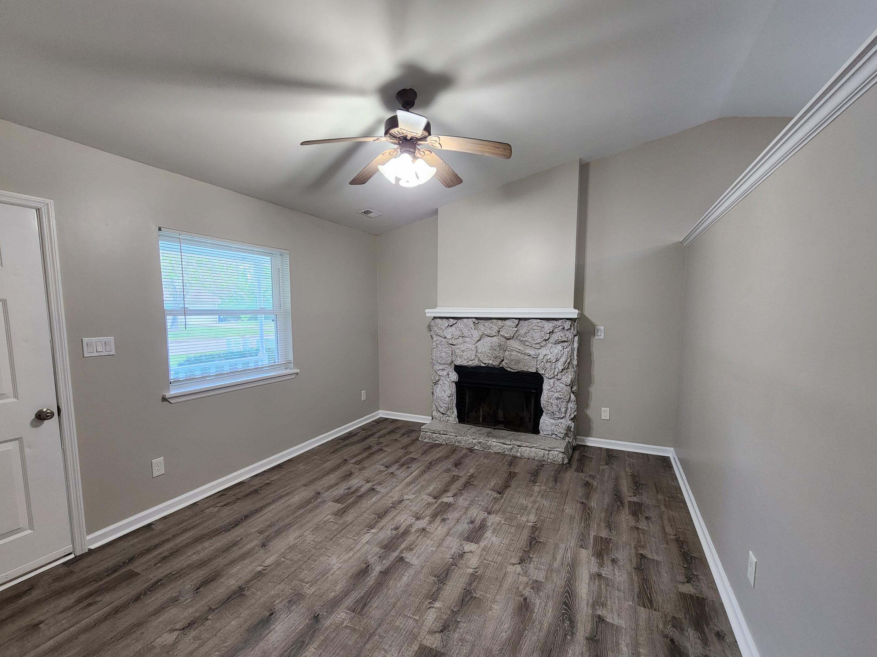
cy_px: 349
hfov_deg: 102.1
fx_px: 355
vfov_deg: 85.6
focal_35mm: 14
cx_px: 441
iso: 320
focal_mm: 2.2
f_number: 2.2
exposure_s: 1/60
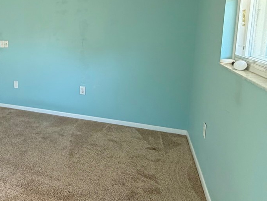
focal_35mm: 33
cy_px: 68
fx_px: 254
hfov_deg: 44.7
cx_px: -14
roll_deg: +1.9
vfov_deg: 42.4
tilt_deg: -7.4
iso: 200
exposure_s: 1/60
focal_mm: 2.22
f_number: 2.2
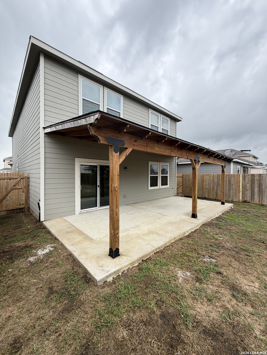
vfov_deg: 102.1
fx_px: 144
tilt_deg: -1.3
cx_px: 134
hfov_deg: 85.7
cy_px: 178
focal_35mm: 14
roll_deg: -0.4
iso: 40
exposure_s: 1/502
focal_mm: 2.22
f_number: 2.2
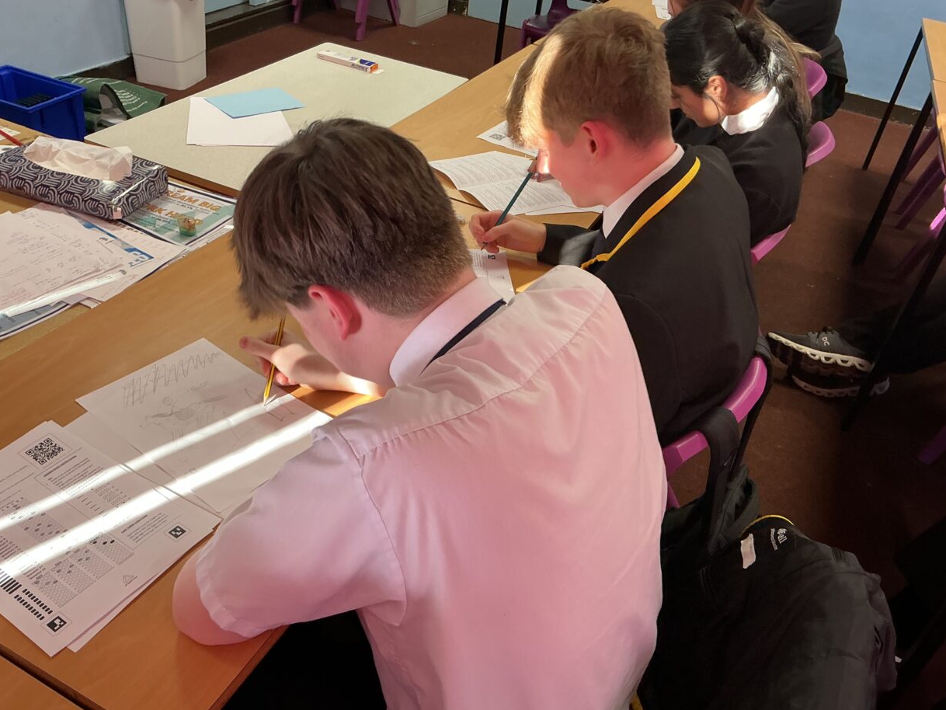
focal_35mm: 30
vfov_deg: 46.8
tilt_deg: -35.9
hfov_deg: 59.9
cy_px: 358
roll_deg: -7.2
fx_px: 820
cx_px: 461
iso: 64
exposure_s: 1/60
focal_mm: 3
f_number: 1.8
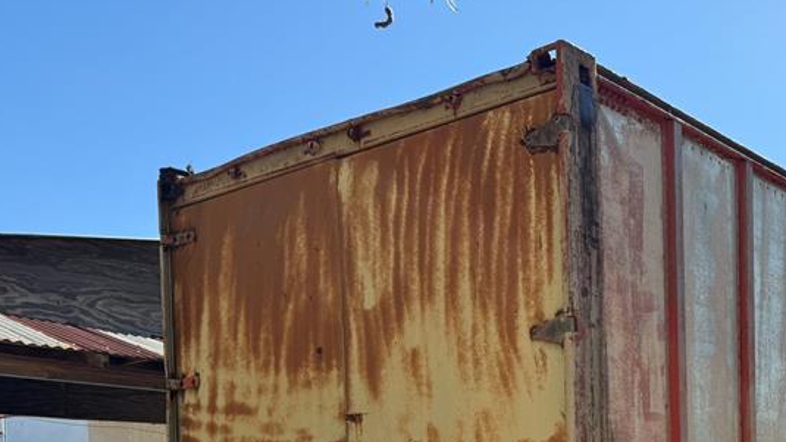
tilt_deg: +1.4
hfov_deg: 40.0
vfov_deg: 22.1
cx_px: 604
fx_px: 1042
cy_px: 532
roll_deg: +0.4
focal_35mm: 50
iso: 100
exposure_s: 1/2053
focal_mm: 6.76
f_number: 1.78
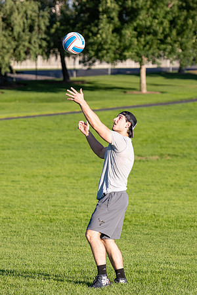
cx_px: 71
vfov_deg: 10.0
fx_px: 1685
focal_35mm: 205
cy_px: 165
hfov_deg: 6.7
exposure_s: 1/1000
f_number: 4
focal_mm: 116
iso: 125
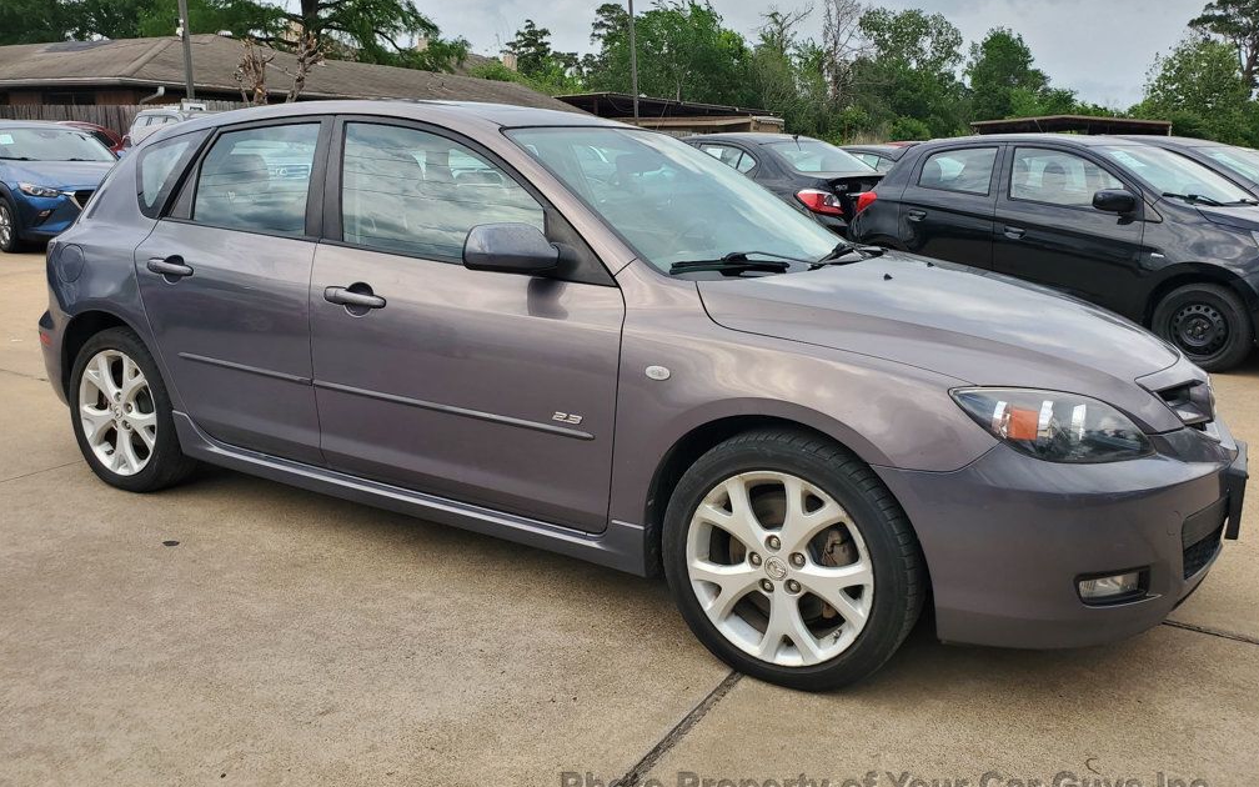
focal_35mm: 28
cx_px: 637
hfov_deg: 66.5
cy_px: 351
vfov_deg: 44.5
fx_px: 961
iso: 50
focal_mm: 4.3
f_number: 2.4
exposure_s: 1/754
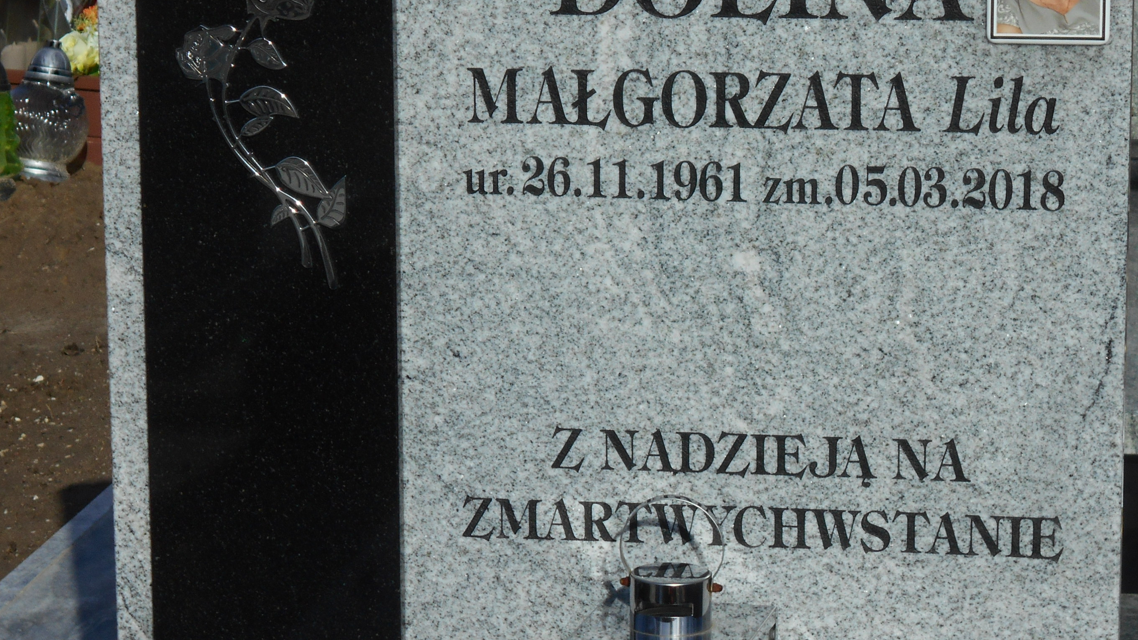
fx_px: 3802
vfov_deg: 9.6
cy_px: 320
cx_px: 670
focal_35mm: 126
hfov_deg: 17.0
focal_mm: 15.4
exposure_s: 1/800
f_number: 6.3
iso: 80
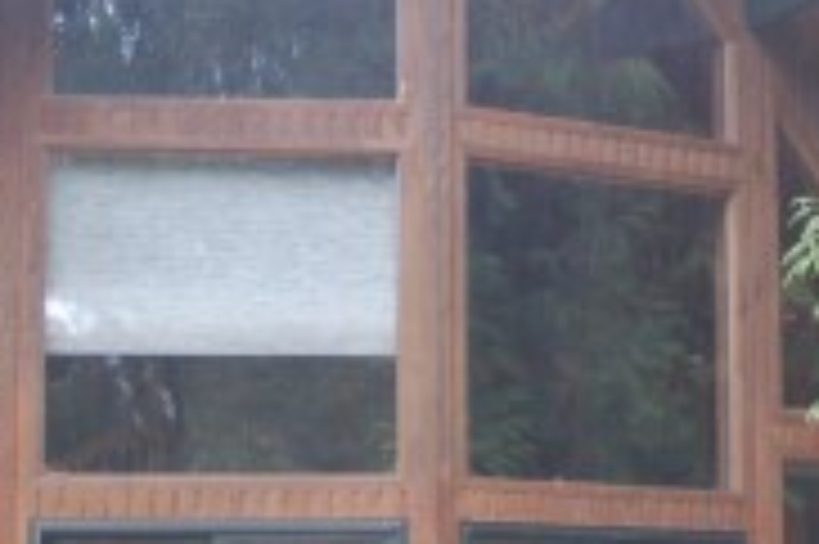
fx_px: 2995
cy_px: 297
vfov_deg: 10.4
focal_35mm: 132
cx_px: 544
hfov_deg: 15.5
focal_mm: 25
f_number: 4
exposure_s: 1/40
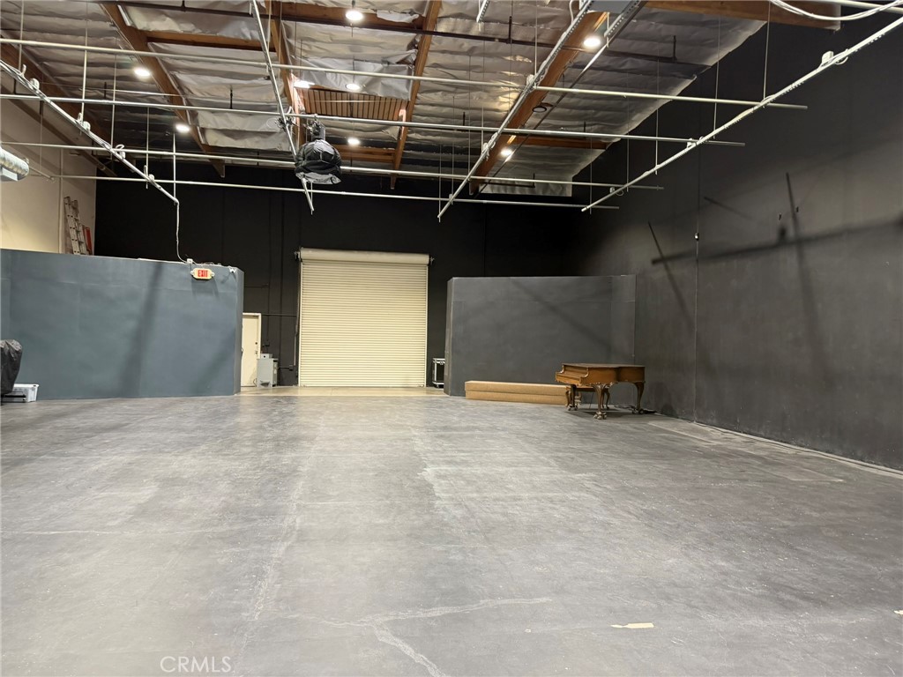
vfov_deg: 56.8
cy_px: 338
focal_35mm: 24
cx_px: 452
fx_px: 626
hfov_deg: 71.6
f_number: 1.78
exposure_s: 1/60
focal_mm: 6.76
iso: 250
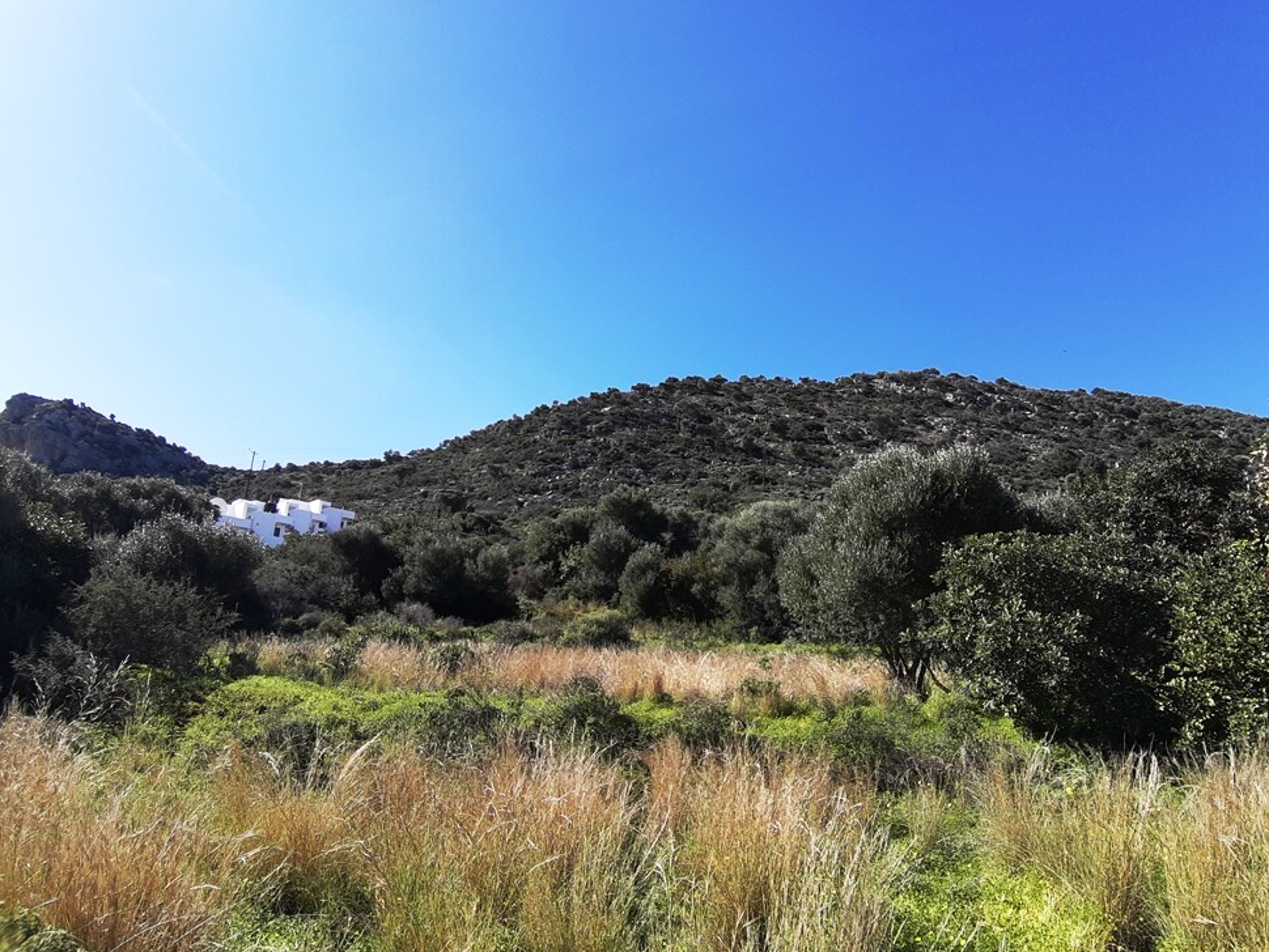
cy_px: 468
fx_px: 697
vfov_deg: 68.7
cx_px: 659
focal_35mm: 19
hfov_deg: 84.6
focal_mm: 1.87
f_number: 2.4
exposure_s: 1/744
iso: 40
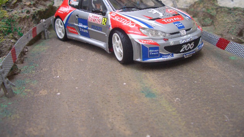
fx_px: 252
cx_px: 124
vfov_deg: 30.2
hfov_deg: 51.6
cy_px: 44
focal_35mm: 39
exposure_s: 1/250
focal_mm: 5.8
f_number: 2.6
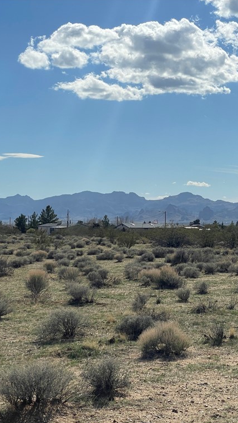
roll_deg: -0.6
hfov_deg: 15.8
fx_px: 853
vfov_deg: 27.9
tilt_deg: +0.5
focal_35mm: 76
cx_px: 196
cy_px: 211
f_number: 2
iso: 25
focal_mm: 6
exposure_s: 1/5988
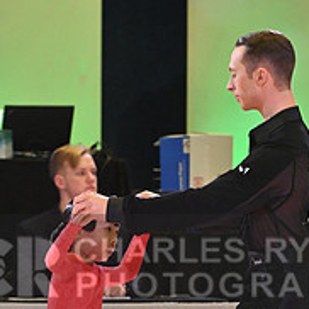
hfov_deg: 4.5
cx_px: 179
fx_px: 3969
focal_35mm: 393
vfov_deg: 4.5
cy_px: 272
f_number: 6.3
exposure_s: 1/400
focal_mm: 145
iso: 4000
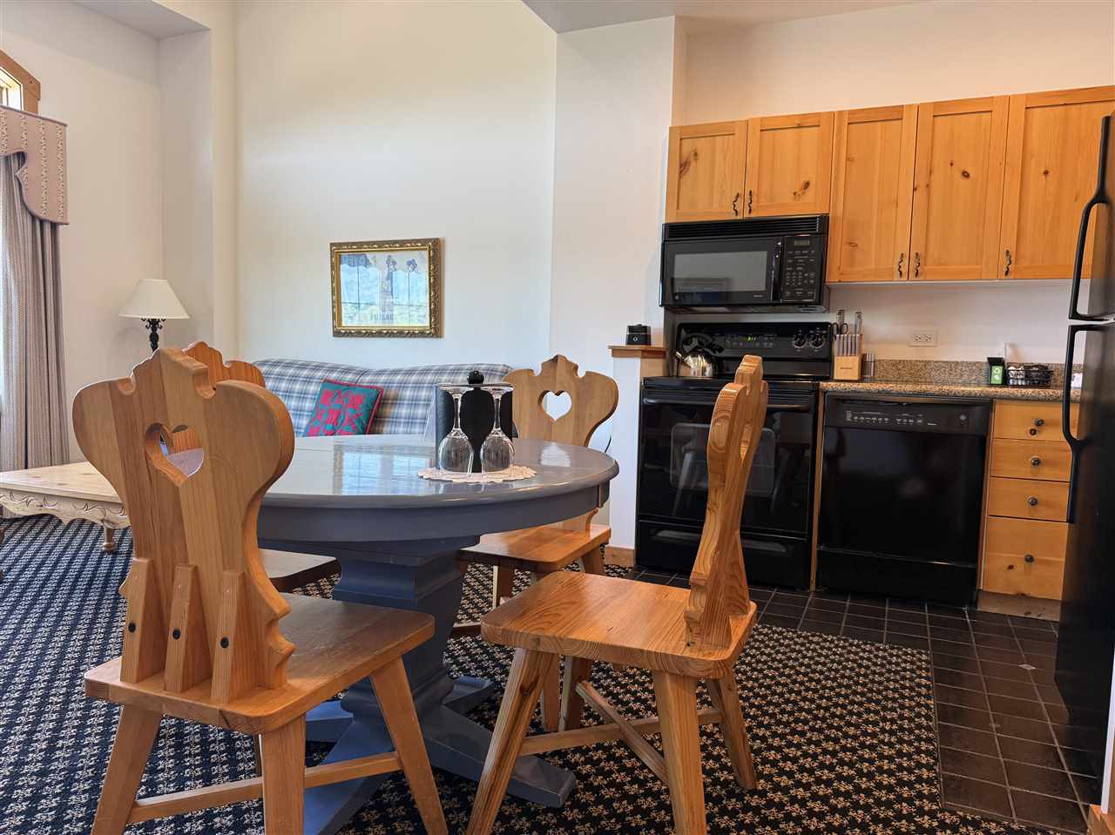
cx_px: 558
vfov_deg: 56.8
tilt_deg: -4.2
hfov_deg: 71.6
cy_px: 418
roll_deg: -0.6
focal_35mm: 24
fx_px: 773
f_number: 1.78
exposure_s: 1/120
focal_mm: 6.76
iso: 200
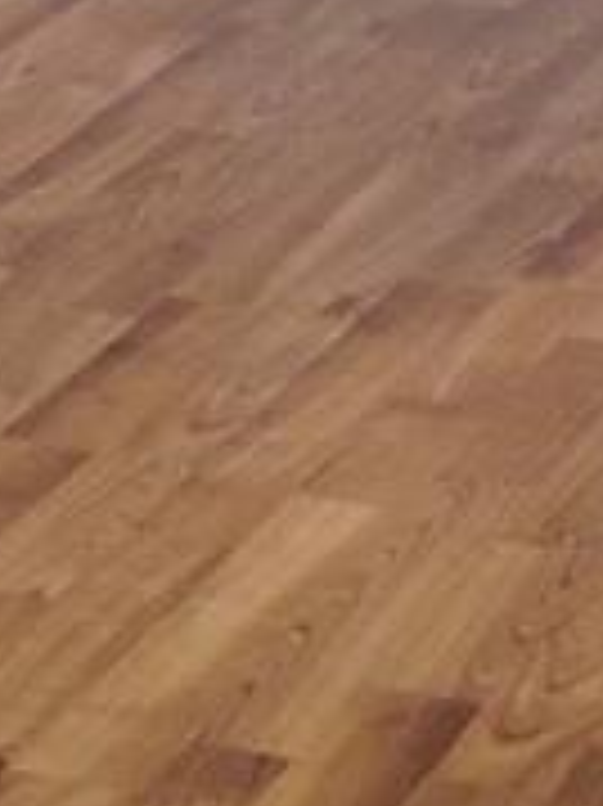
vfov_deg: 8.8
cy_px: -1031
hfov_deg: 7.1
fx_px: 4790
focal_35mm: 206
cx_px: -144
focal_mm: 5.56
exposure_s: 1/120
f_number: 1.8
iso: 1156
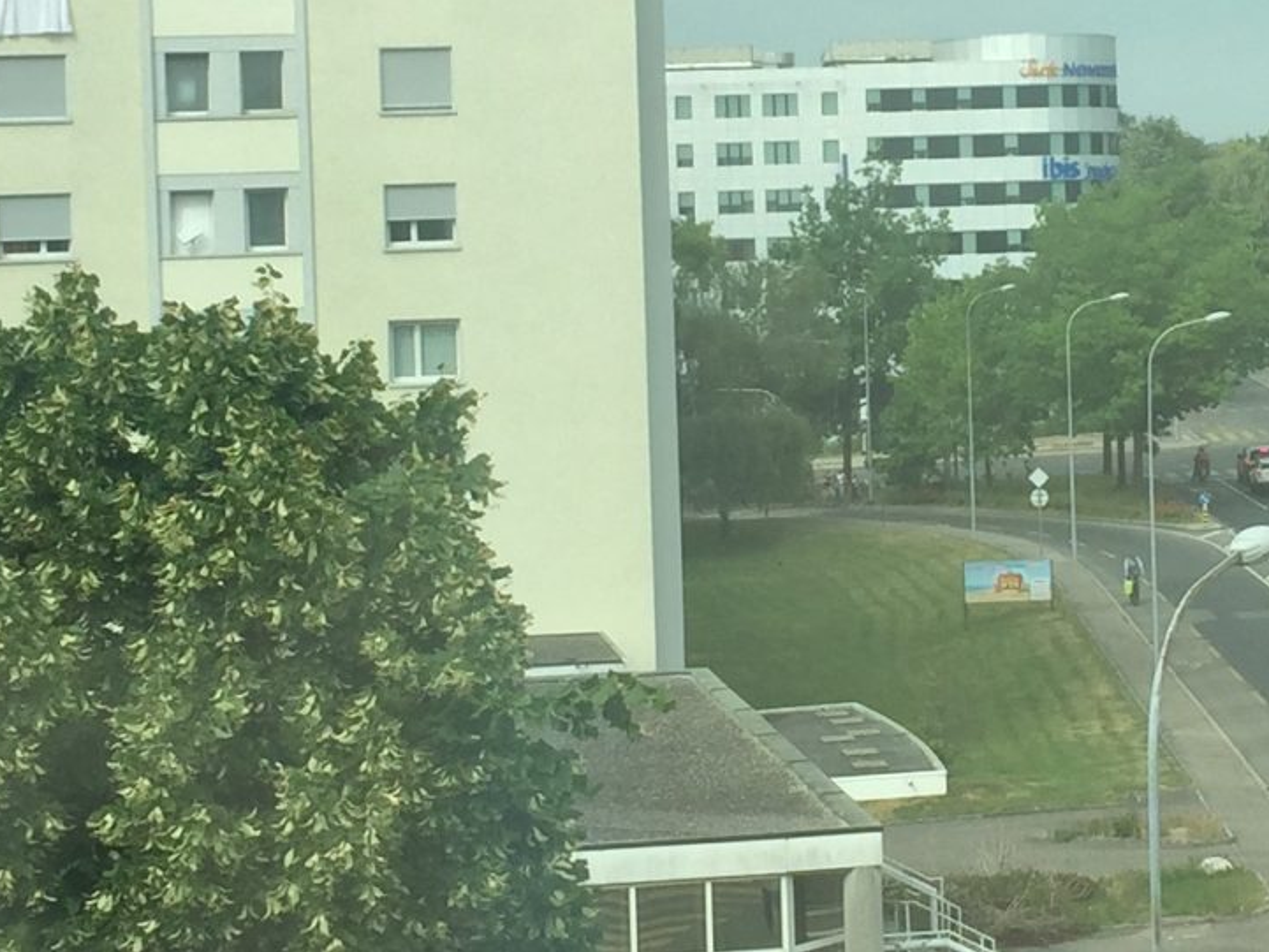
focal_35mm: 103
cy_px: 306
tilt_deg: +0.0
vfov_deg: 14.3
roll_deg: +1.5
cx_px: 1021
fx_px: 3777
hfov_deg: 18.9
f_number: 2.2
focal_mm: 4.15
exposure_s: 1/898
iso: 32
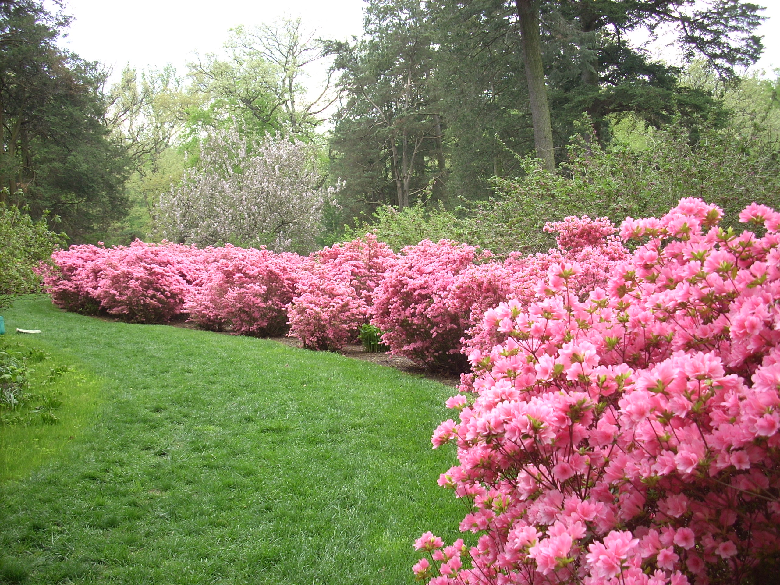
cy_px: 292
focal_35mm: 37
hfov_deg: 50.1
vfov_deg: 38.7
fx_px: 834
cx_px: 390
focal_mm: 6.2
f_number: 2.8
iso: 64
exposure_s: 1/71.3
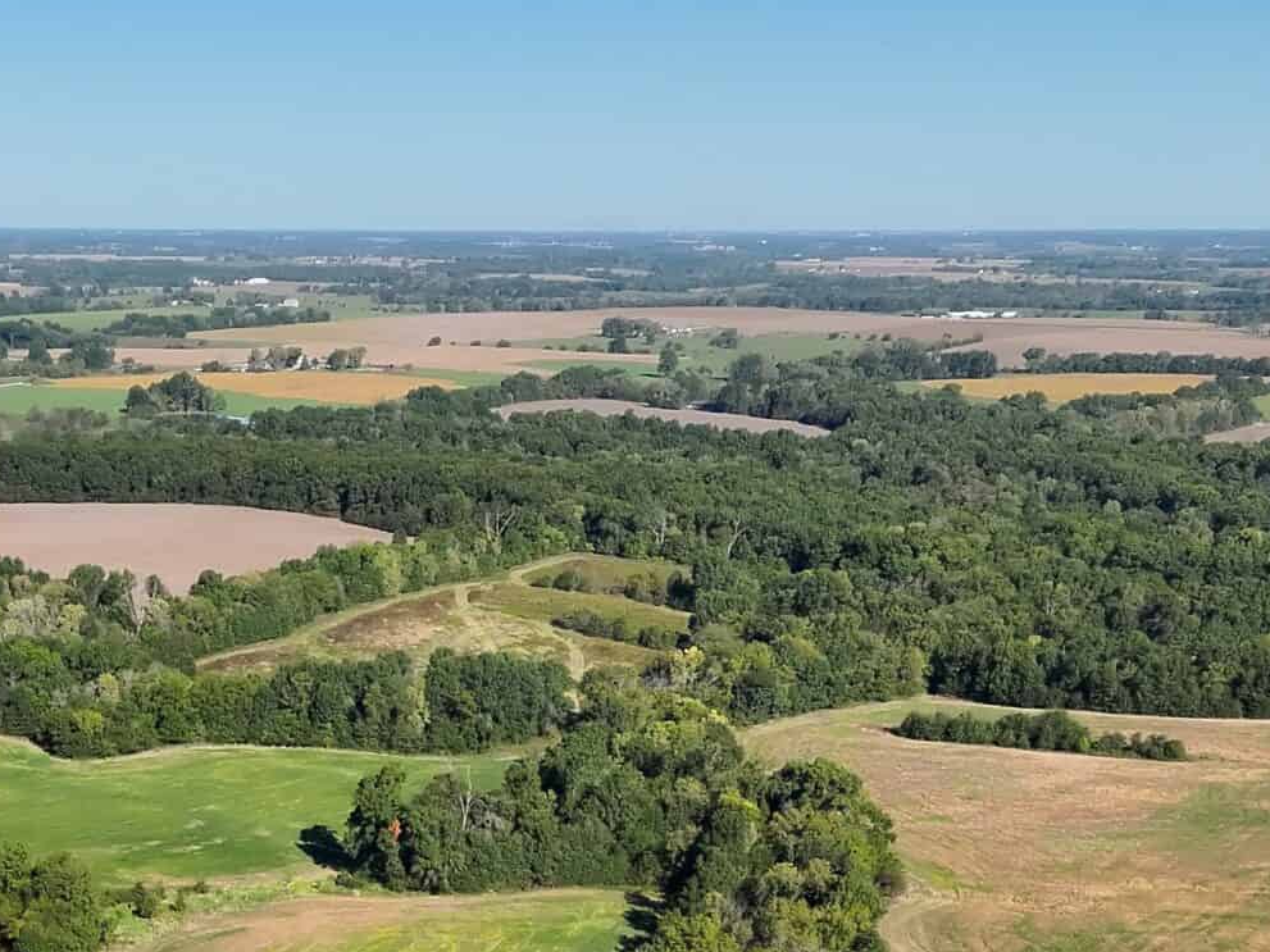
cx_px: 153
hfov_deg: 30.0
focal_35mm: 62
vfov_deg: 21.9
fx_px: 2274
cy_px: 1138
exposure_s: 1/6000
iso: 210
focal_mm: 6.72
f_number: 1.7
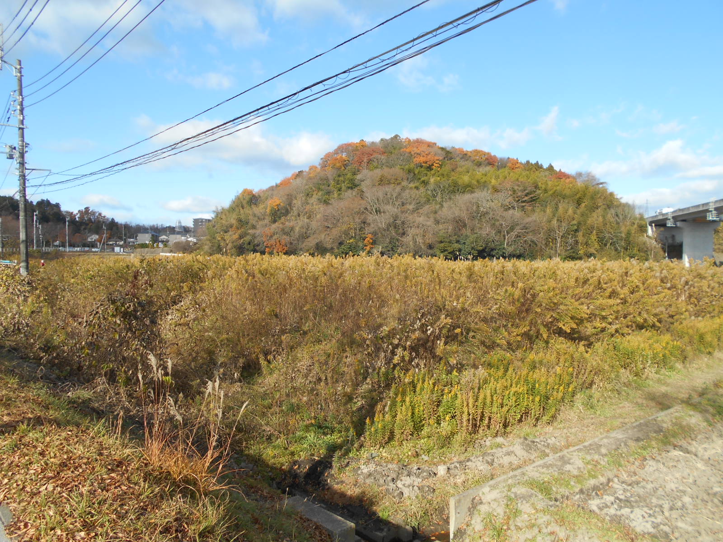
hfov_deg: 67.3
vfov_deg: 53.1
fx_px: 543
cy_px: 271
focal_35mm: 26
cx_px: 362
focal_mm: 4.6
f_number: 3.2
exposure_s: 1/640
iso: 80
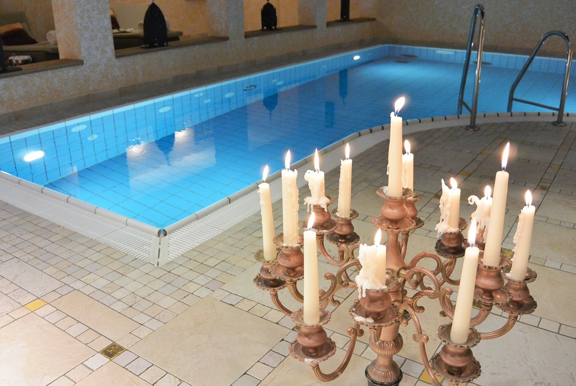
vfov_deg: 41.2
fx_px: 513
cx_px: 288
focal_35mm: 32
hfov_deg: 58.7
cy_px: 193
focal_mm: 12
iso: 800
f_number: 3.8
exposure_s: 1/100
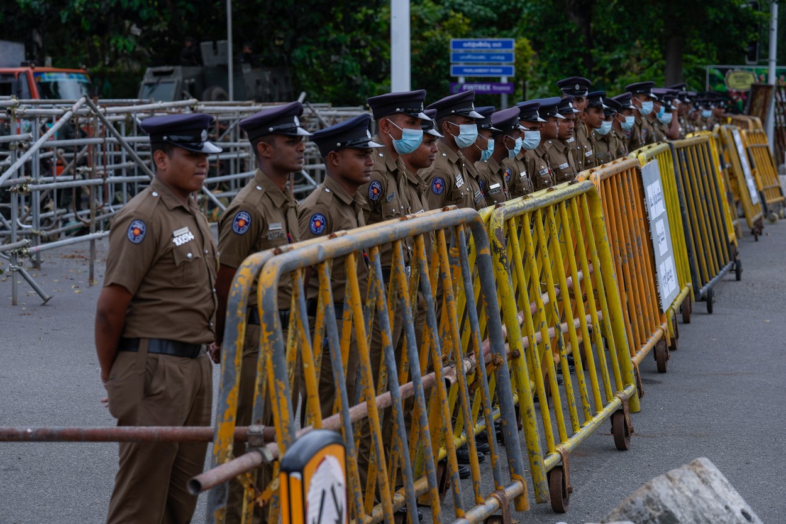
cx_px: 393
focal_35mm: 104
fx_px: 2270
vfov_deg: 13.2
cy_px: 262
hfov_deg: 19.6
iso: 200
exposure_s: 1/1250
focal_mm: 104
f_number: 5
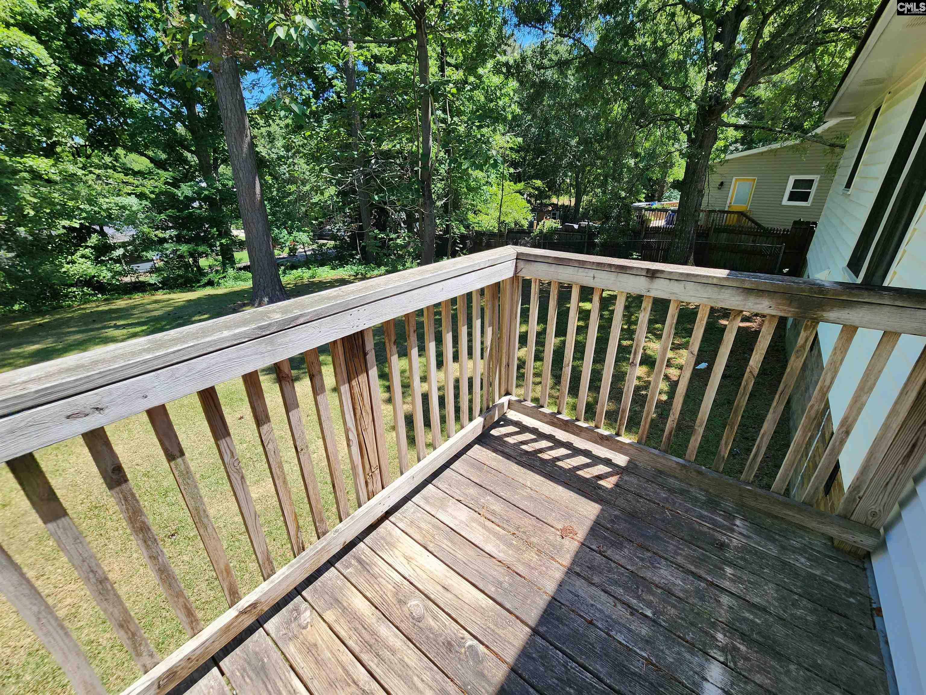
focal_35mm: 13
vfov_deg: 89.9
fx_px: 348
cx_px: 463
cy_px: 348
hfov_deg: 106.2
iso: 50
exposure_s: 1/720
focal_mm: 2.2
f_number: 2.2
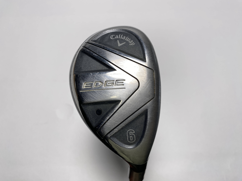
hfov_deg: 69.4
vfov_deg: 54.9
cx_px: 121
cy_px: 90
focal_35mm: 25
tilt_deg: -65.5
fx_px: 175
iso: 32
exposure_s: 1/1103
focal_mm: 4.25
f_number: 1.8
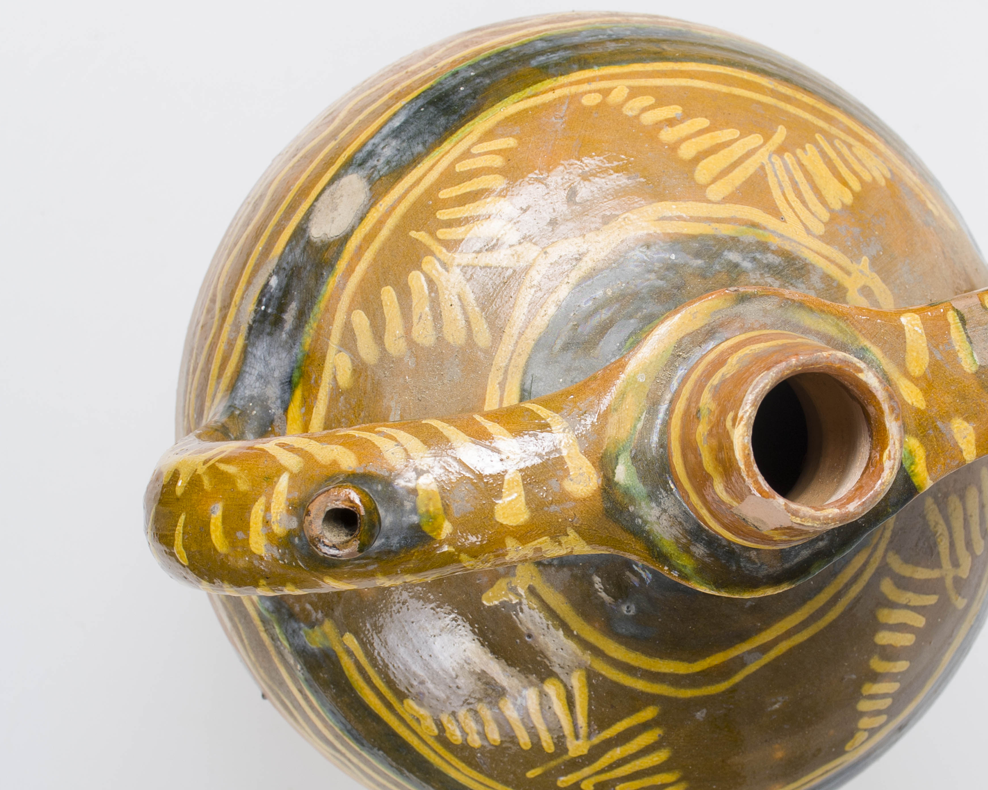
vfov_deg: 23.8
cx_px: 629
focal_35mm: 64
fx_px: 1871
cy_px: 436
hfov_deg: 29.4
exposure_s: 1/160
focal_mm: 32
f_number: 7.1
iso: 100
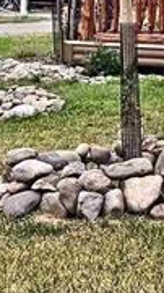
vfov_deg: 14.1
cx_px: 632
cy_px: -47
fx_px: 1154
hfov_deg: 6.6
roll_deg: -1.1
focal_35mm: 149
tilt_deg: +2.0
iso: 100
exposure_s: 1/3279
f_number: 1.78
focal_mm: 6.76
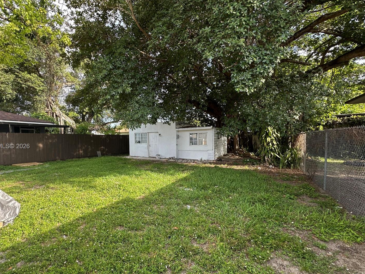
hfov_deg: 93.9
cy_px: 147
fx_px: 169
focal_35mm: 16
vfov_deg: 78.0
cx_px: 157
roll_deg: +0.4
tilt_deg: -2.7
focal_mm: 2.22
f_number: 2.2
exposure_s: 1/175
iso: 40
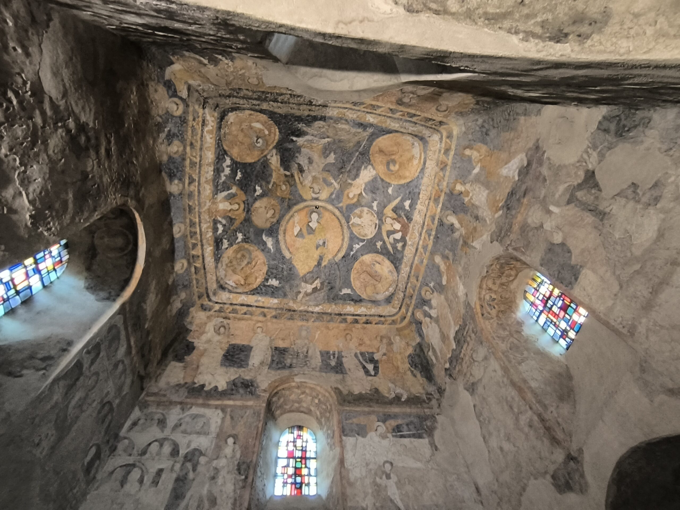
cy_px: 255
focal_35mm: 16
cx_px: 340
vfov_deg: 78.1
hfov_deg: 94.5
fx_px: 314
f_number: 2.2
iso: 400
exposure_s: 1/33.3
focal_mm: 1.65
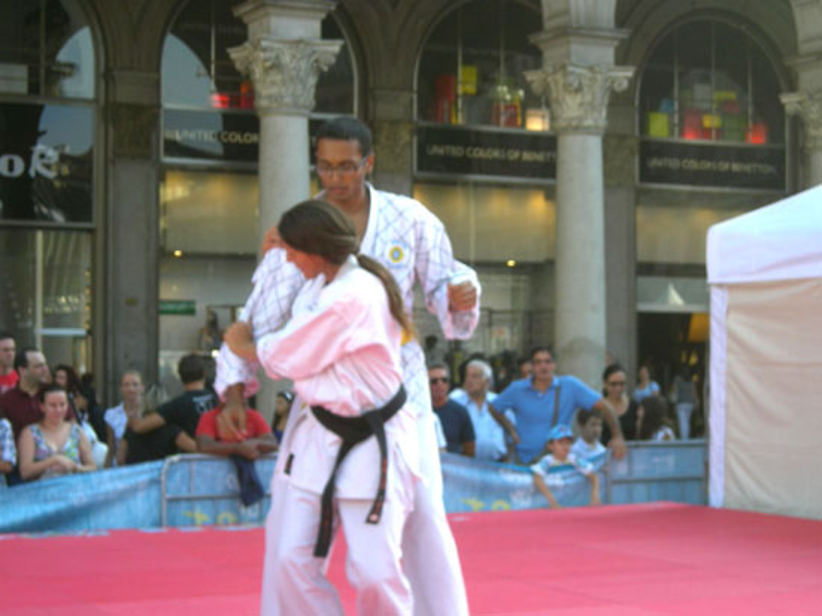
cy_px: 308
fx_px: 1994
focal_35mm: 84
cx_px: 411
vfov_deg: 17.6
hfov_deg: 23.3
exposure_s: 1/142
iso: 50
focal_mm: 13.7
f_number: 4.1
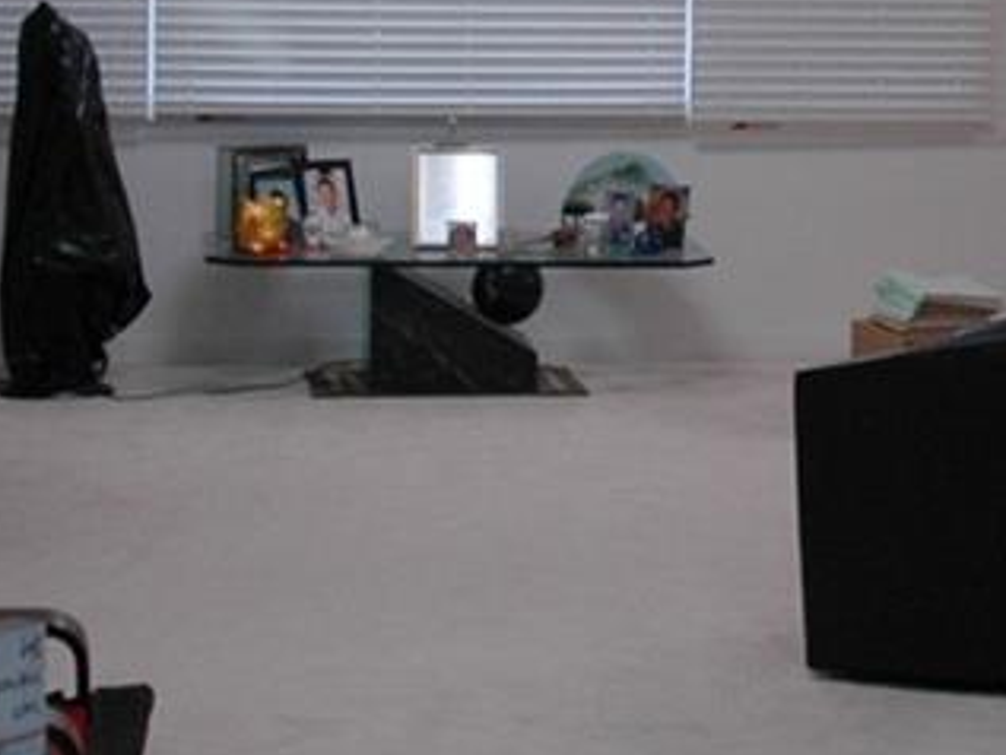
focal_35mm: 131
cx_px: 1117
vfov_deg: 11.3
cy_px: 65
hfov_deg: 14.7
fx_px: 3809
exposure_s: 1/60
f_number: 4
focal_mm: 18
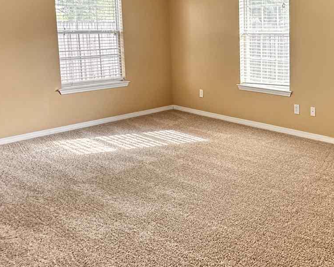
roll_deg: -0.6
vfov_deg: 39.2
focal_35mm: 37
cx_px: 295
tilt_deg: -5.3
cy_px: 69
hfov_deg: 45.0
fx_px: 366
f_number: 2.2
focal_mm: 2.22
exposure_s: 1/120
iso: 160
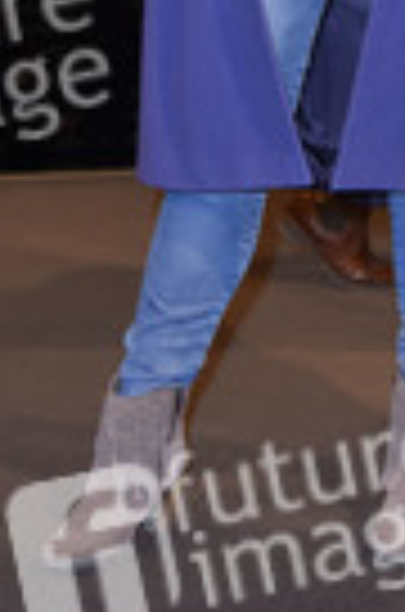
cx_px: 369
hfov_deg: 8.2
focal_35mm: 165
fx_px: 2798
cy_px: -144
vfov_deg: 12.2
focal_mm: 56
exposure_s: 1/200
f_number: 5
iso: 1250
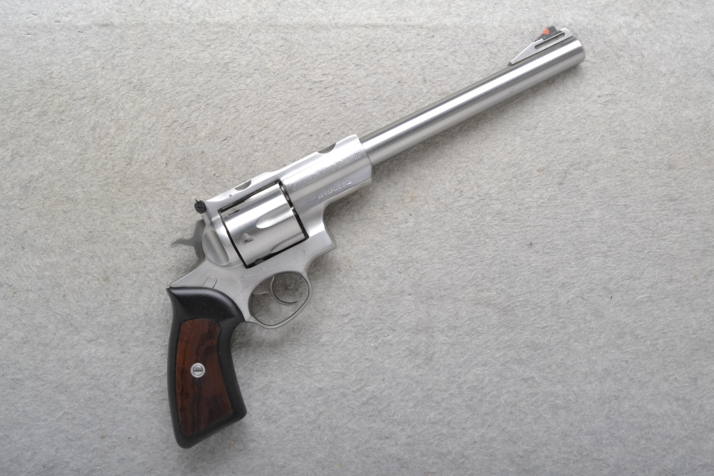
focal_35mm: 39
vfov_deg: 34.2
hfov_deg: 49.6
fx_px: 773
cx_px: 357
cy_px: 238
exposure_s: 1/160
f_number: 20
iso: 3200
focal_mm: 26
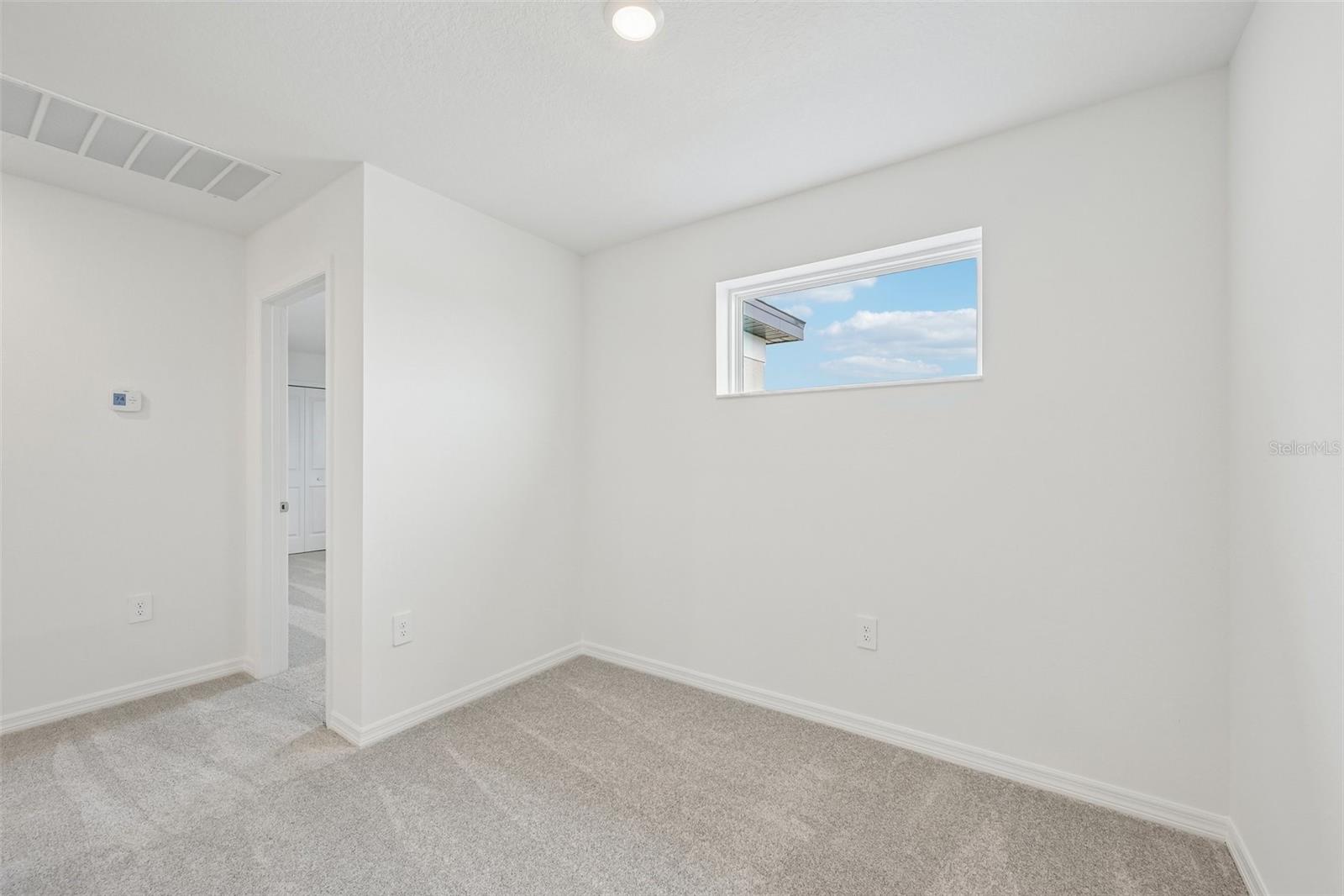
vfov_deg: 81.2
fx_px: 523
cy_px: 448
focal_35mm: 14
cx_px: 672
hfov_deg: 104.3
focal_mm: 14
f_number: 8
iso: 400
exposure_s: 1/100
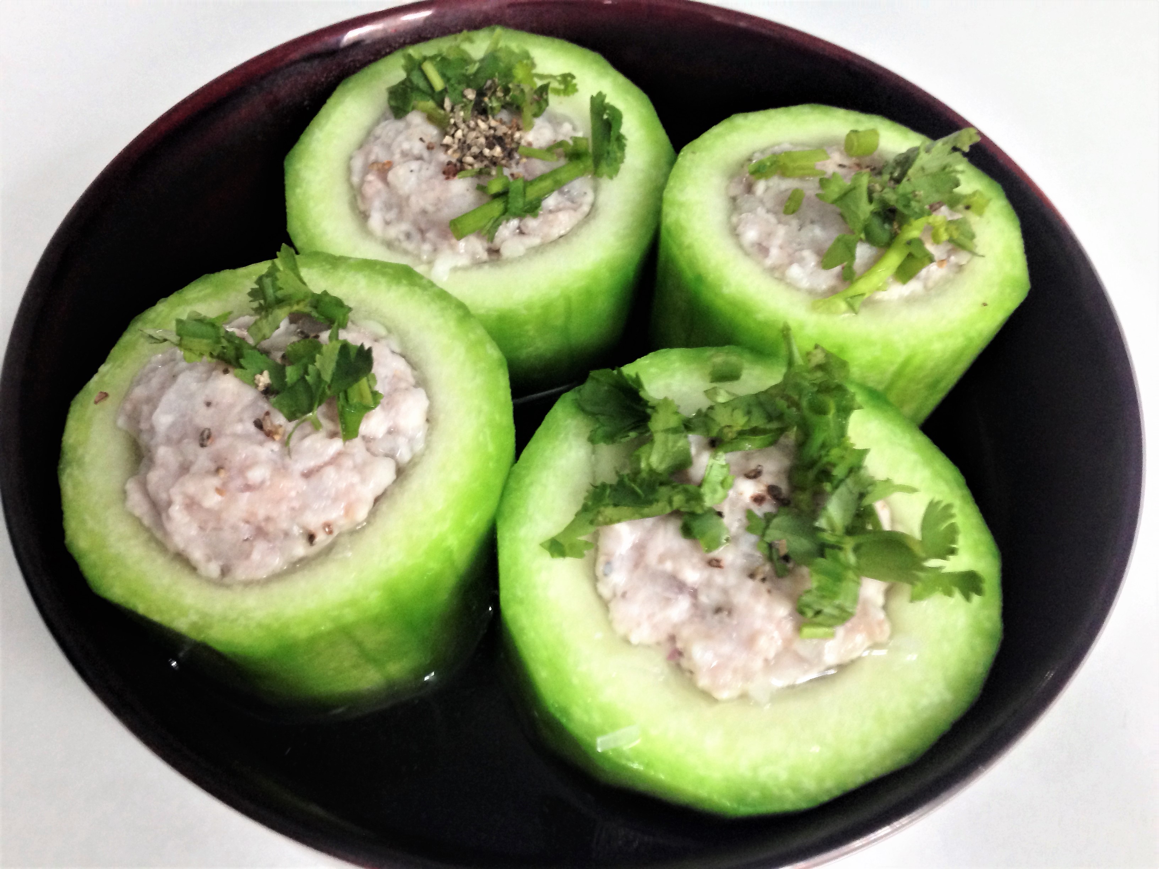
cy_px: 434
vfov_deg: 42.9
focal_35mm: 33
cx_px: 580
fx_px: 1105
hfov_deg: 55.4
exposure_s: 1/20
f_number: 2.4
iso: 200
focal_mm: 4.12
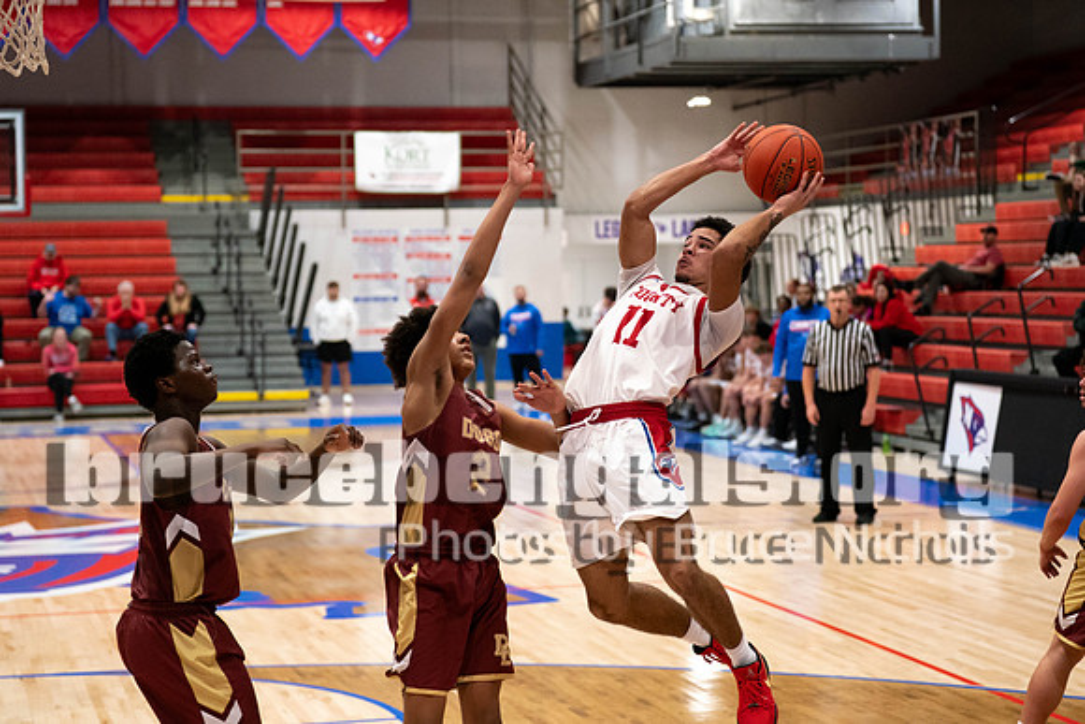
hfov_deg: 26.4
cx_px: 586
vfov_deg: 17.8
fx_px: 2315
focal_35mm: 77
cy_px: 343
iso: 5000
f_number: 2.8
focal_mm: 70
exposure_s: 1/1000
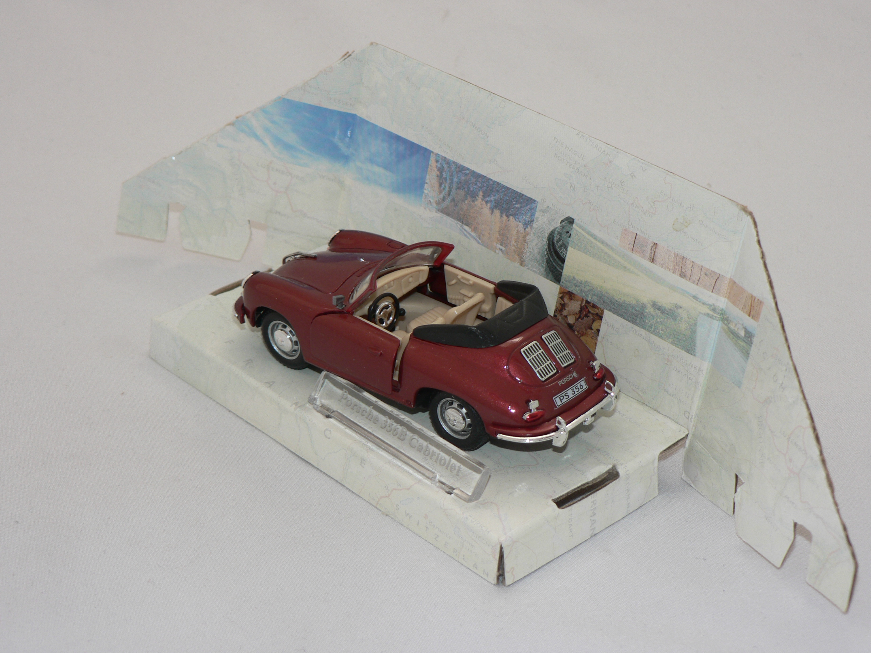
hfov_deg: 26.3
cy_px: 326
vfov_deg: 19.9
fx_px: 1862
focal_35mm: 74
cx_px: 436
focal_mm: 12.4
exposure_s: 1/60
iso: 80
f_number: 3.2
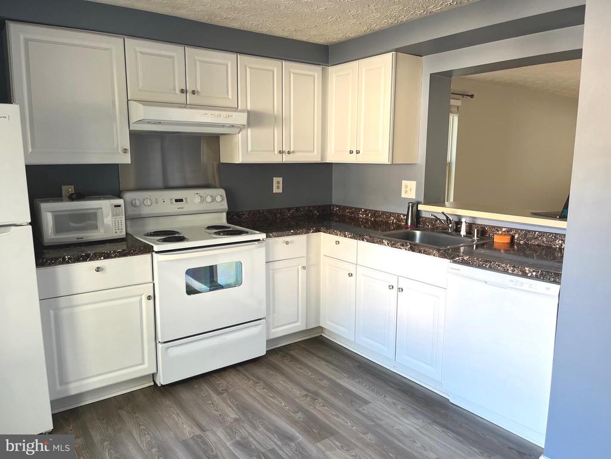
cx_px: 306
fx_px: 459
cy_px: 230
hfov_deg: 67.3
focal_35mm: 26
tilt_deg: -10.3
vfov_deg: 53.1
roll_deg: -0.3
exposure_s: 1/61
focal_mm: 5.1
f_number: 1.6
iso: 125
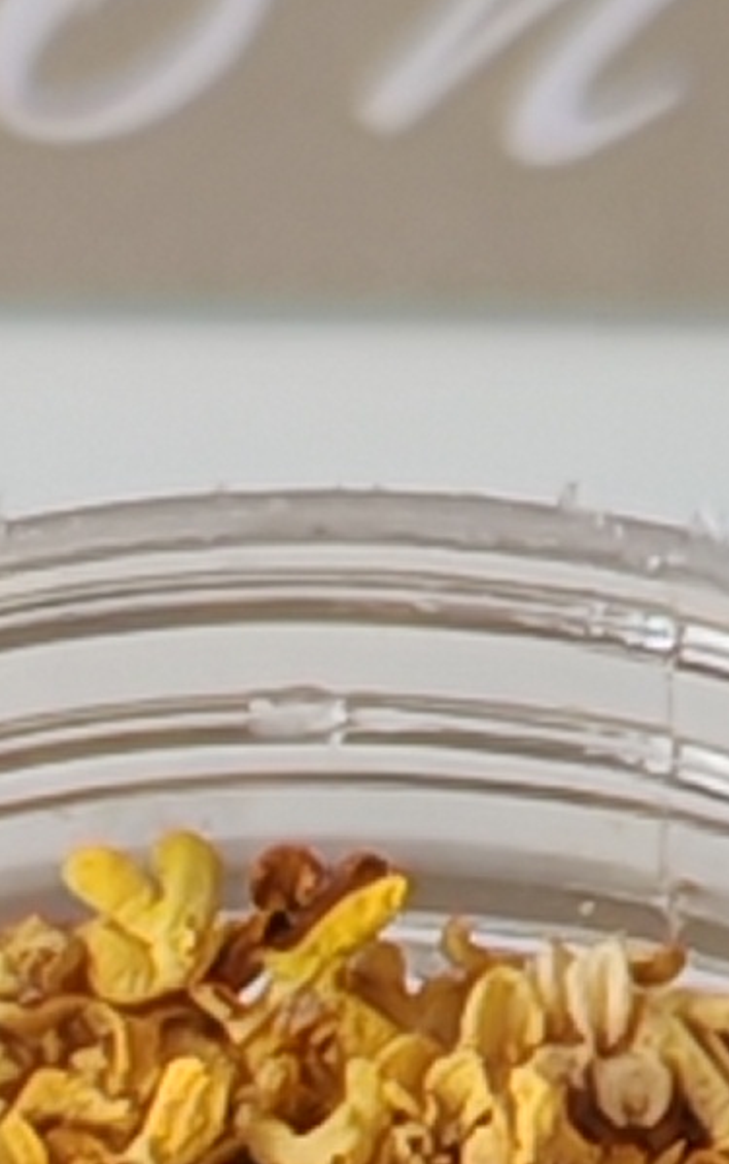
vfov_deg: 5.0
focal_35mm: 413
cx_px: 583
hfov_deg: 3.2
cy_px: 2579
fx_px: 13113
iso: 50
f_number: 1.95
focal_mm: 5.52
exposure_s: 1/180
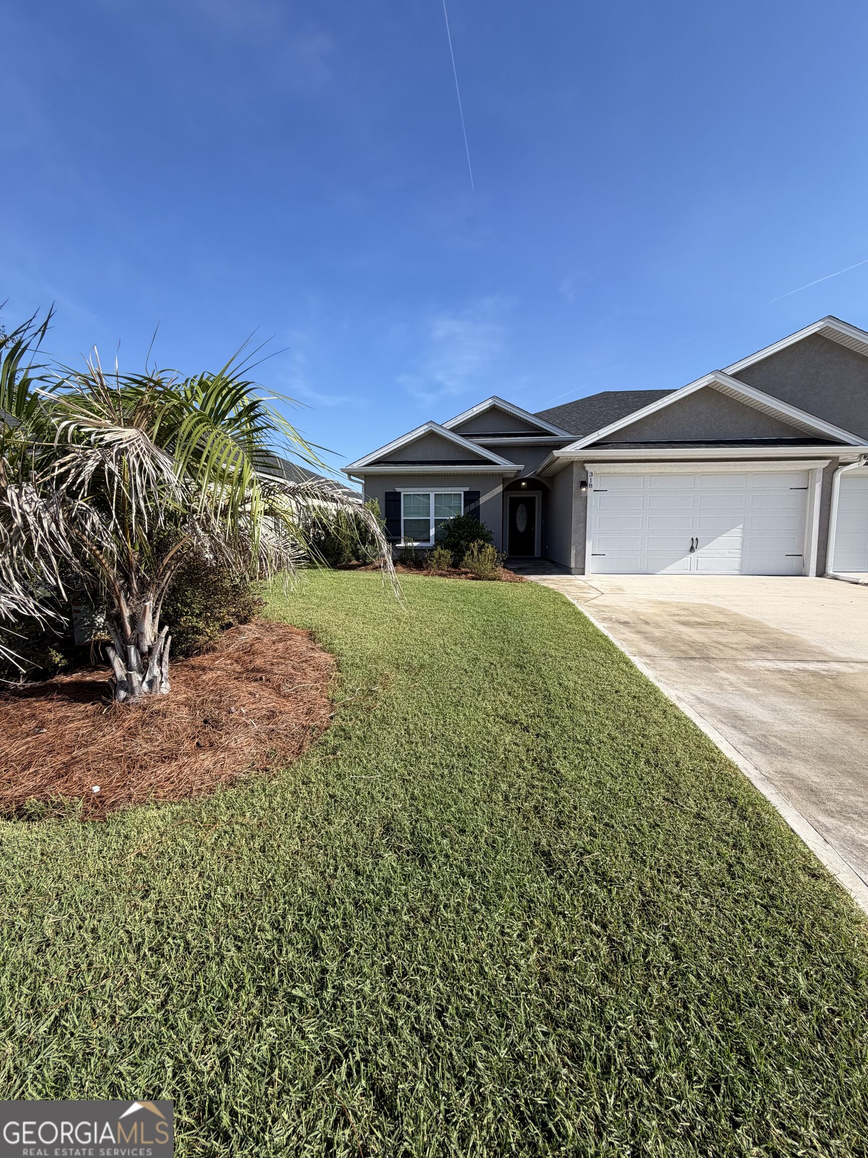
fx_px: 468
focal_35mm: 14
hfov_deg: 85.7
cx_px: 434
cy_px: 579
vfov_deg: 102.1
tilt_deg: -4.6
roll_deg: +0.4
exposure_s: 1/770
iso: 25
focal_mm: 2.22
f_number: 2.2
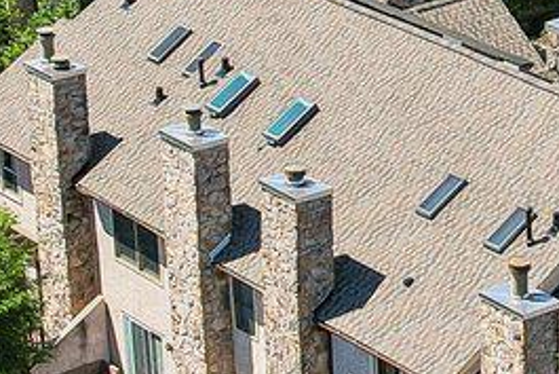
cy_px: 26
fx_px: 2641
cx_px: 671
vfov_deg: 8.1
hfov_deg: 11.8
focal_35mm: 170
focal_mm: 8.4
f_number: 2.8
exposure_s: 1/2500
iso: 100
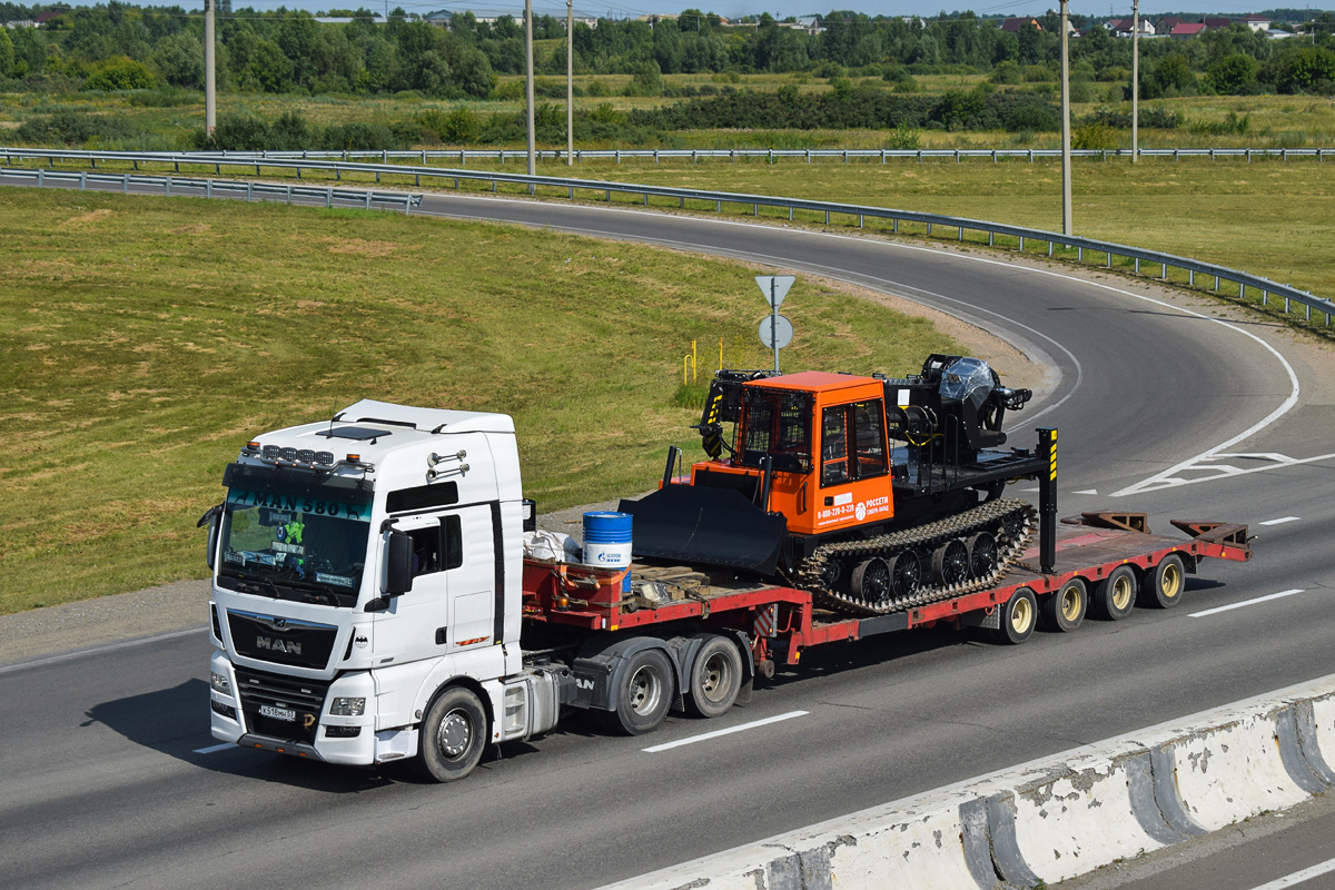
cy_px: 445
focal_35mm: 82
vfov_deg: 16.6
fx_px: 3059
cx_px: 668
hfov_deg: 24.6
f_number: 7.1
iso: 200
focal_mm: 55
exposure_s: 1/1250
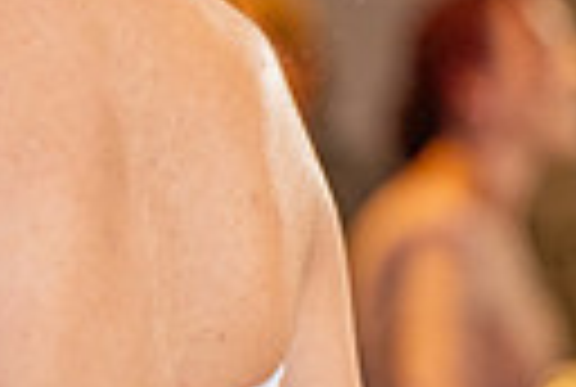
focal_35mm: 497
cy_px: 232
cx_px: -450
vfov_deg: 2.8
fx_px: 7971
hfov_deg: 4.1
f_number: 2.8
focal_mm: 110
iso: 1000
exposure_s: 1/125
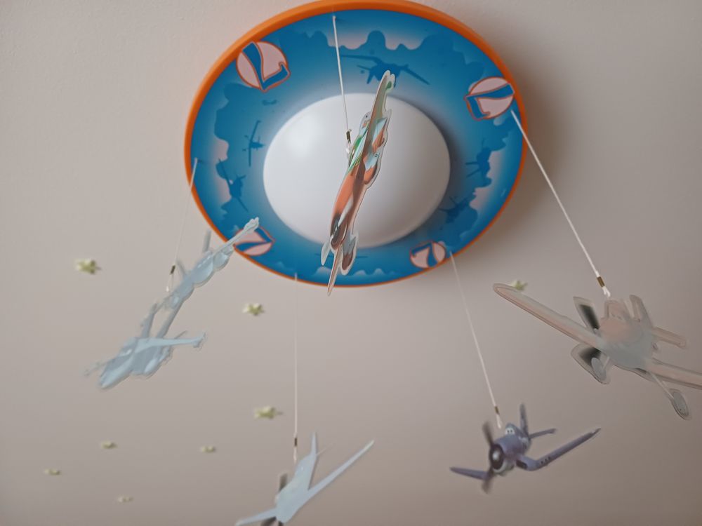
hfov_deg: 69.4
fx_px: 507
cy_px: 263
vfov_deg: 54.9
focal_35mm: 25
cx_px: 351
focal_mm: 4.65
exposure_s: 1/20
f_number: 1.8
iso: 800
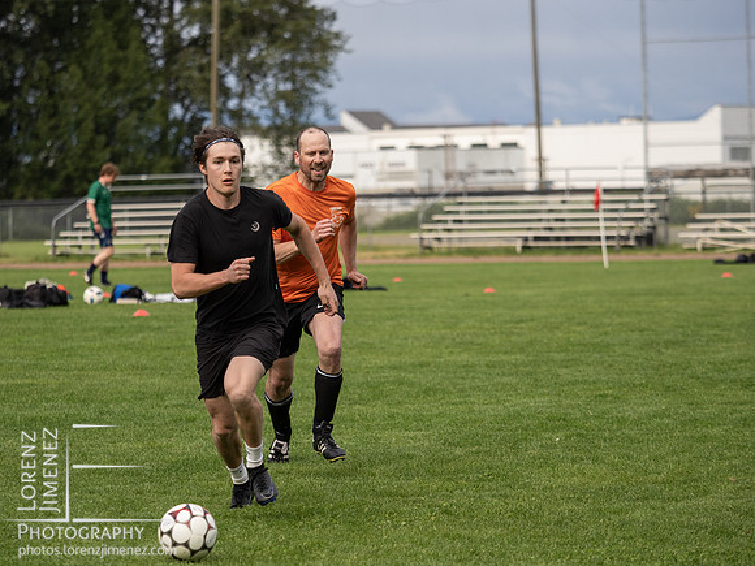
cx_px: 378
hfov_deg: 11.0
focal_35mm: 180
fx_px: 3926
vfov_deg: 8.2
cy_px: 283
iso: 250
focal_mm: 90
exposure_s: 1/1250
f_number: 2.8
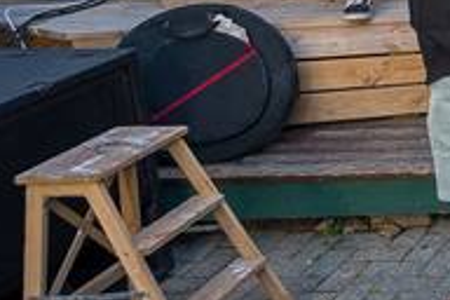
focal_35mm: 75
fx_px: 937
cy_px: 8
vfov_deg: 17.8
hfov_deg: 19.5
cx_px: 825
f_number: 2.8
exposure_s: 1/400
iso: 800
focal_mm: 20
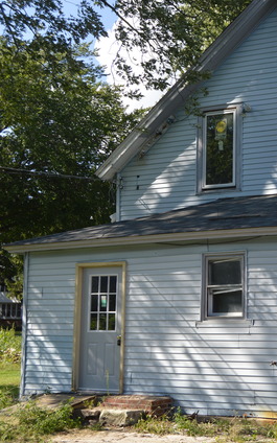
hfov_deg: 20.6
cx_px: 309
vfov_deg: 34.0
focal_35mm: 60
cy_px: 222
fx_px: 725
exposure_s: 1/250
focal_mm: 26
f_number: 8
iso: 100
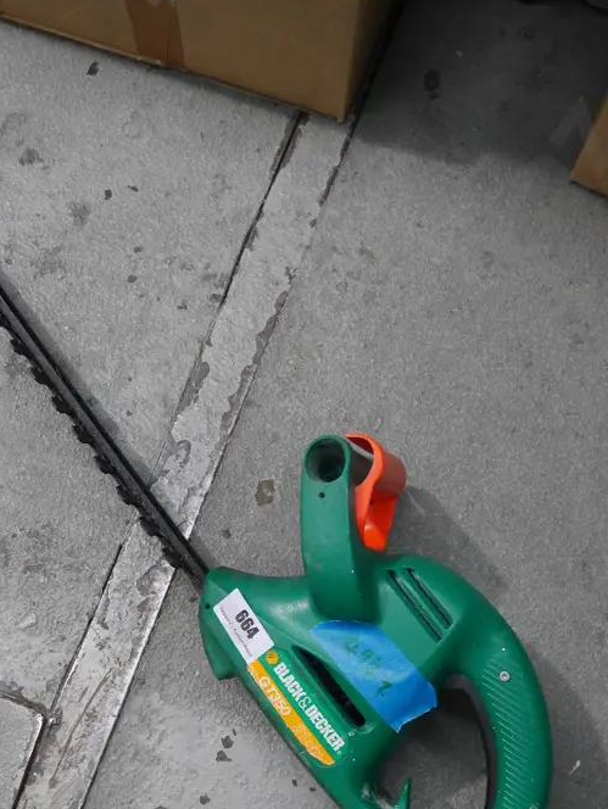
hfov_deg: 38.5
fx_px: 865
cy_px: 614
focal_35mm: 37
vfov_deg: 48.1
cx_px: 230
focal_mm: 12
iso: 3200
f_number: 4
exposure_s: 1/80
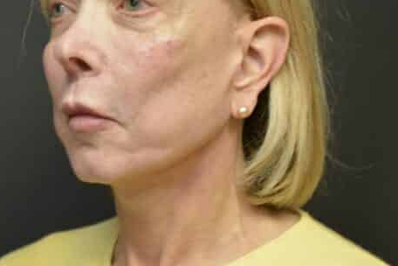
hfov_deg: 20.2
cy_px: 63
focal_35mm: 101
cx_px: 146
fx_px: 1117
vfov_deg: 13.5
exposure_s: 1/60
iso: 800
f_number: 4.5
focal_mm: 40
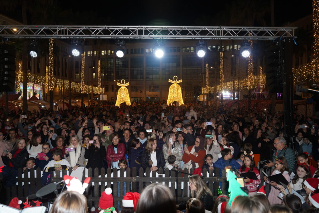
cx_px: 160
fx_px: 248
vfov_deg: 46.4
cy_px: 106
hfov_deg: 65.5
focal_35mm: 28
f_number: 5
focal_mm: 28
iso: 1250
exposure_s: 1/100
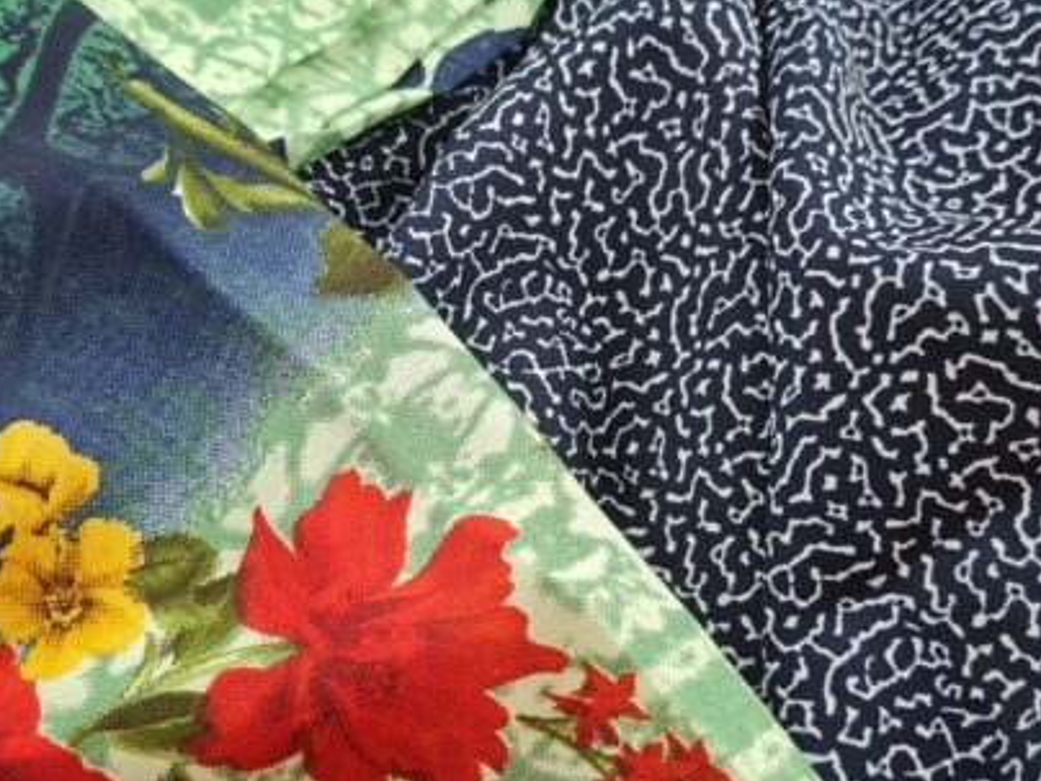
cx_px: 448
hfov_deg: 42.0
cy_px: 372
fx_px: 1353
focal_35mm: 45
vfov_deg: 32.2
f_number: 1.8
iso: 100
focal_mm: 5.4
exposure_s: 1/120
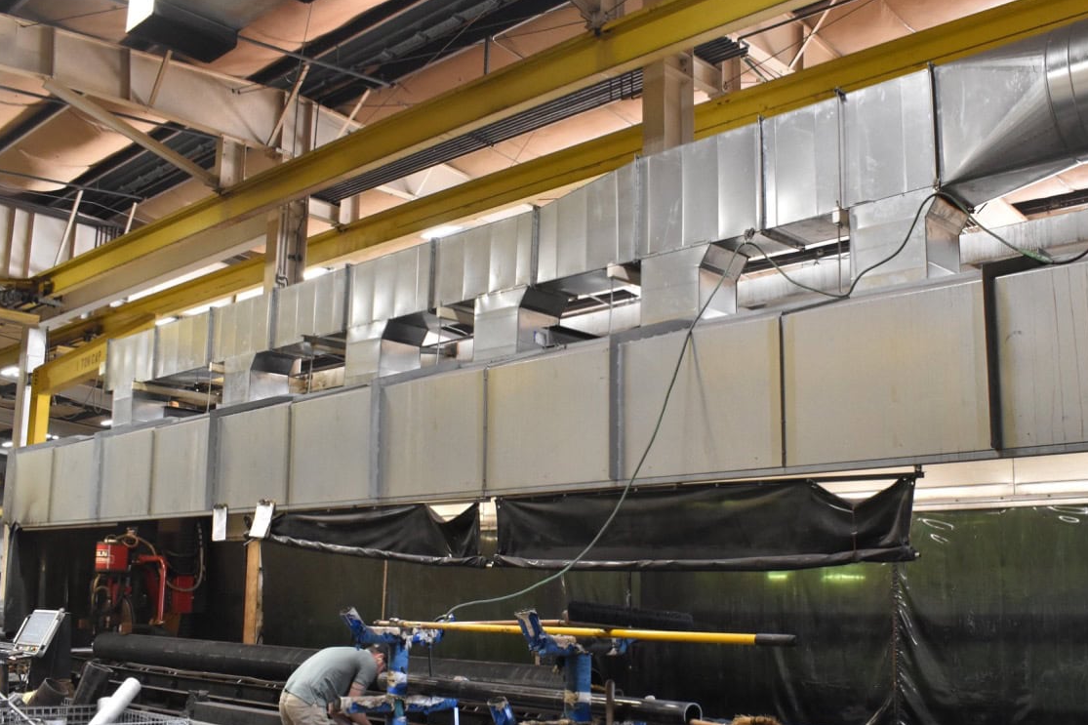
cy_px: 411
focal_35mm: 31
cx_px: 616
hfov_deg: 60.1
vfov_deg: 42.2
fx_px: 937
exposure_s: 1/30
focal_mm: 18
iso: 2200
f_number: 10
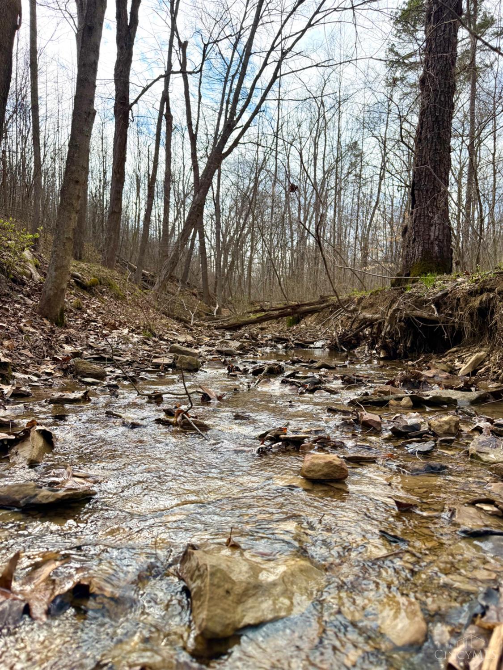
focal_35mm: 24
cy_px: 335
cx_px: 252
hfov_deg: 56.8
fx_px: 465
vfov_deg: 71.6
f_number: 1.78
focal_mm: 6.76
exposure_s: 1/1901
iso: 100
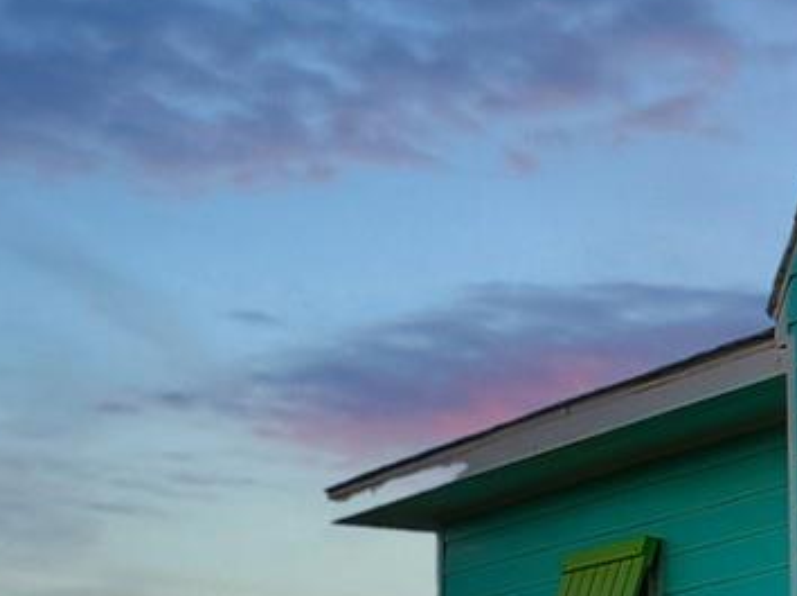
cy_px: 1008
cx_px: 2089
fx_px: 3198
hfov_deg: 11.2
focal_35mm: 139
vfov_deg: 10.2
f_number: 2.8
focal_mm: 12.29
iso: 150
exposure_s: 1/500
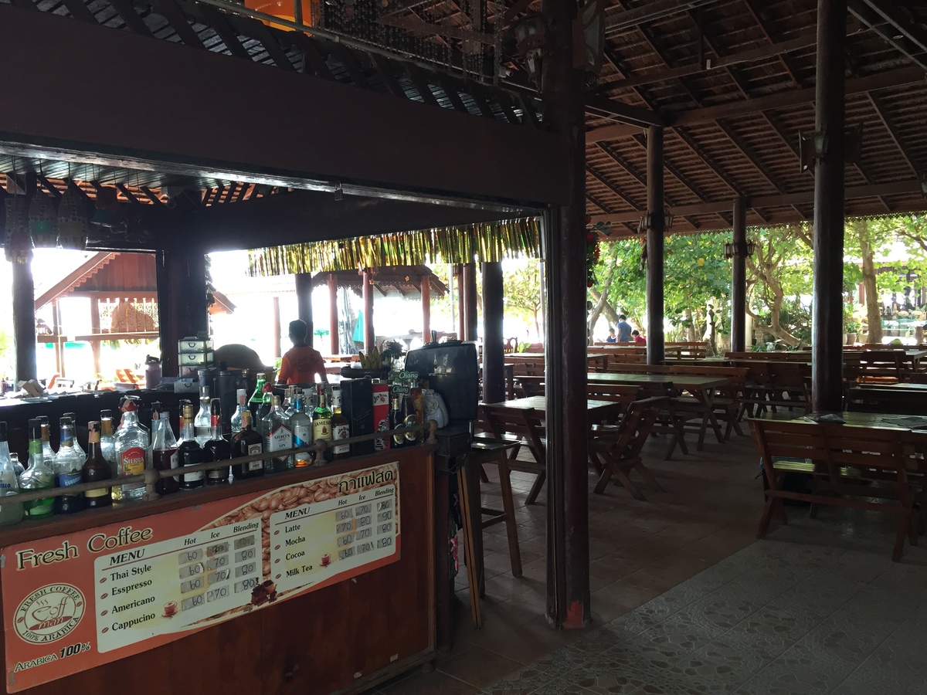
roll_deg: -0.2
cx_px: 464
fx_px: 777
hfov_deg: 61.7
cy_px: 348
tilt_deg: -2.7
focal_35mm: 29
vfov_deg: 48.2
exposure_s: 1/30
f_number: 2.2
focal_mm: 4.15
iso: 32
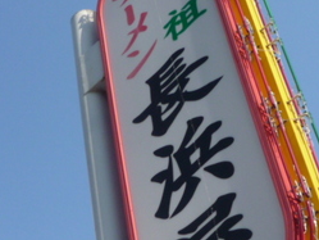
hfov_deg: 23.5
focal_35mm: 83
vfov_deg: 17.8
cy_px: 148
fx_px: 765
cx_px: 179
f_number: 4
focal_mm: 4.4
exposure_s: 1/800
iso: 100
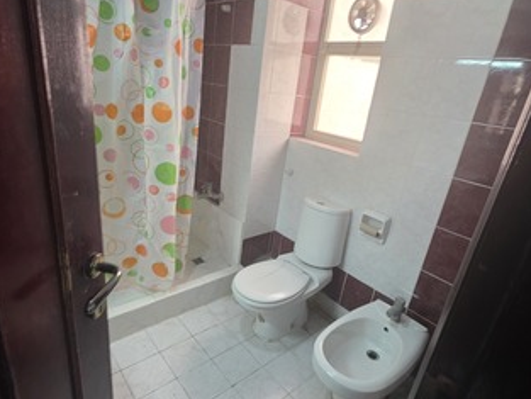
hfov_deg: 84.6
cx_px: 274
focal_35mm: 19
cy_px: 201
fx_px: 292
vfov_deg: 68.7
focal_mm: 2.2
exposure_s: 1/50
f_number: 1.9
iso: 200
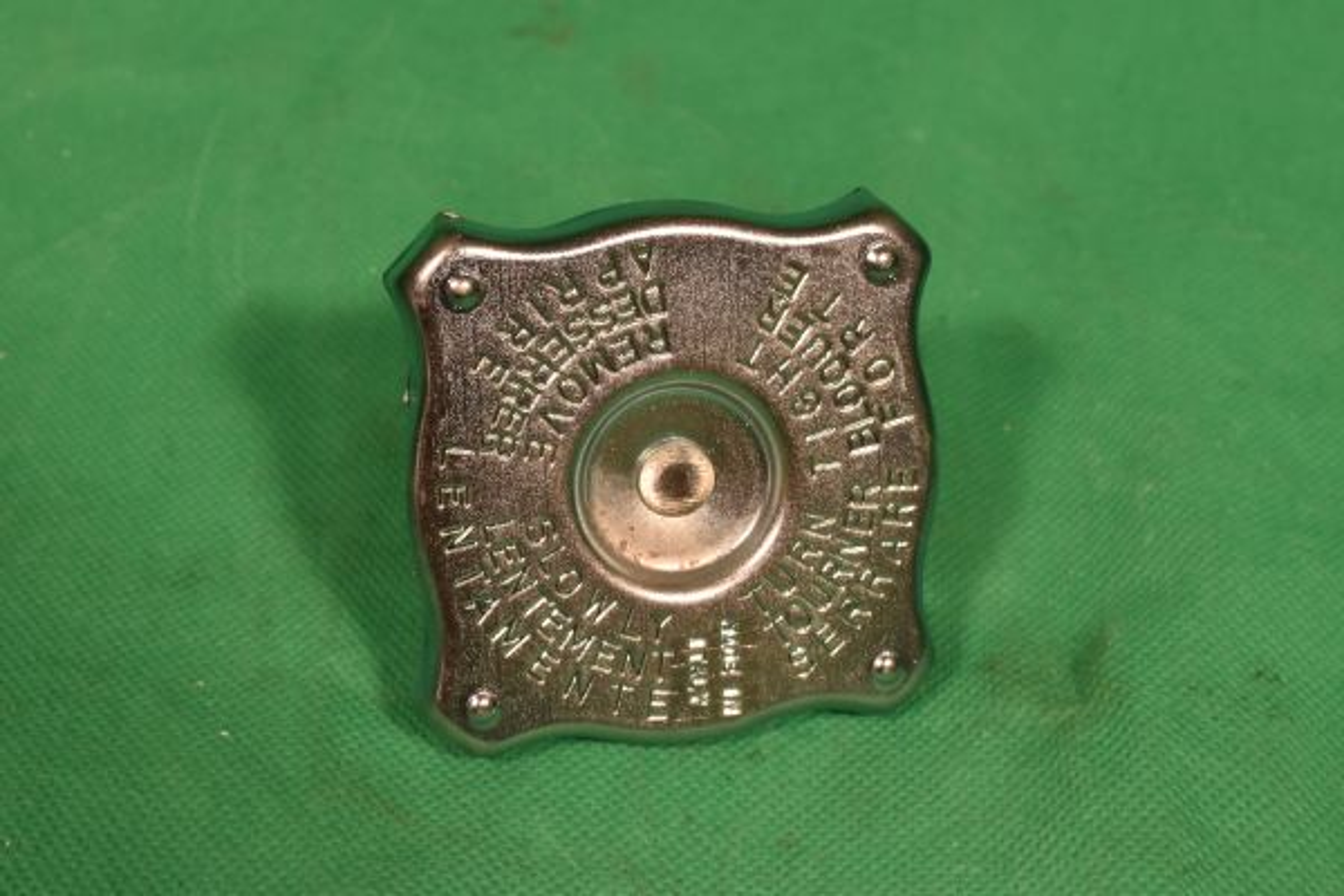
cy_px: 448
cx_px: 672
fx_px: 2352
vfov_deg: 21.6
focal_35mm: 63
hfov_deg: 31.9
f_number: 14
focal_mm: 42
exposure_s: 1/60
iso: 450
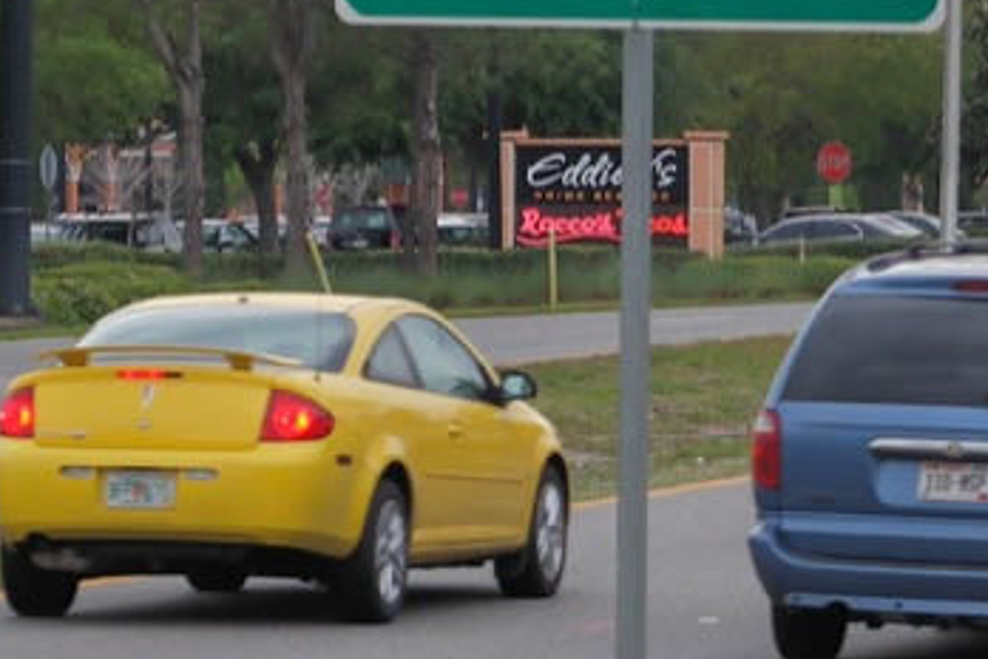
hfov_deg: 5.8
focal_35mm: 354
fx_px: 9715
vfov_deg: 3.9
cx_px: 698
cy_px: -256
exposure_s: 1/200
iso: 100
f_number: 7.1
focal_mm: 50
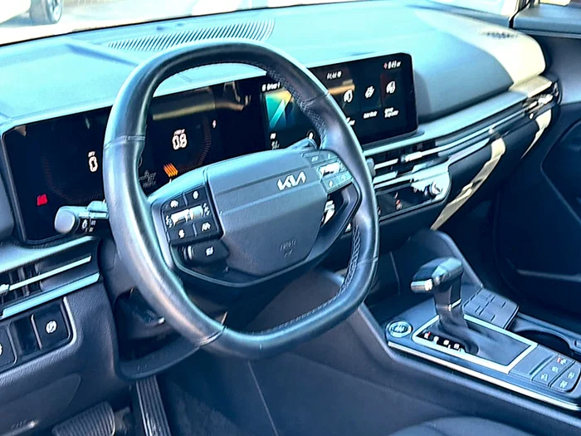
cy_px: 218
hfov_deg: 46.8
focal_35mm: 40
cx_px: 290
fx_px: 671
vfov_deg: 36.0
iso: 100
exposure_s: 1/57
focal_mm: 6.76
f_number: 1.78
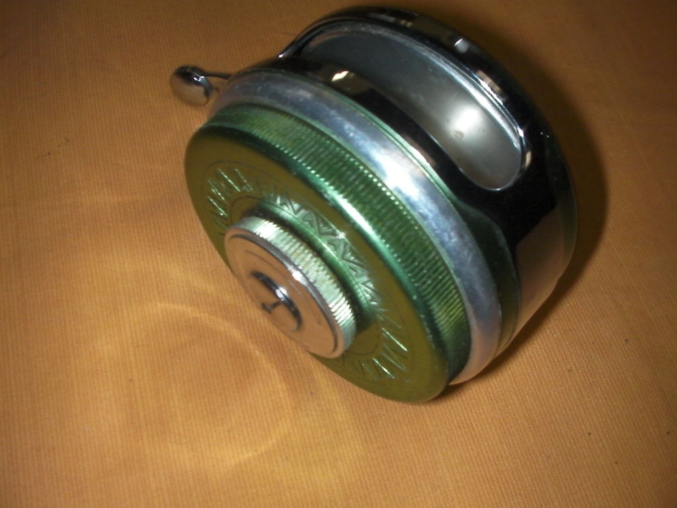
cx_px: 338
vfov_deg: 37.7
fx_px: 743
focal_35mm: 38
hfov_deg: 49.0
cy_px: 254
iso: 200
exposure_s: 1/30
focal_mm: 6.3
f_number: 5.6
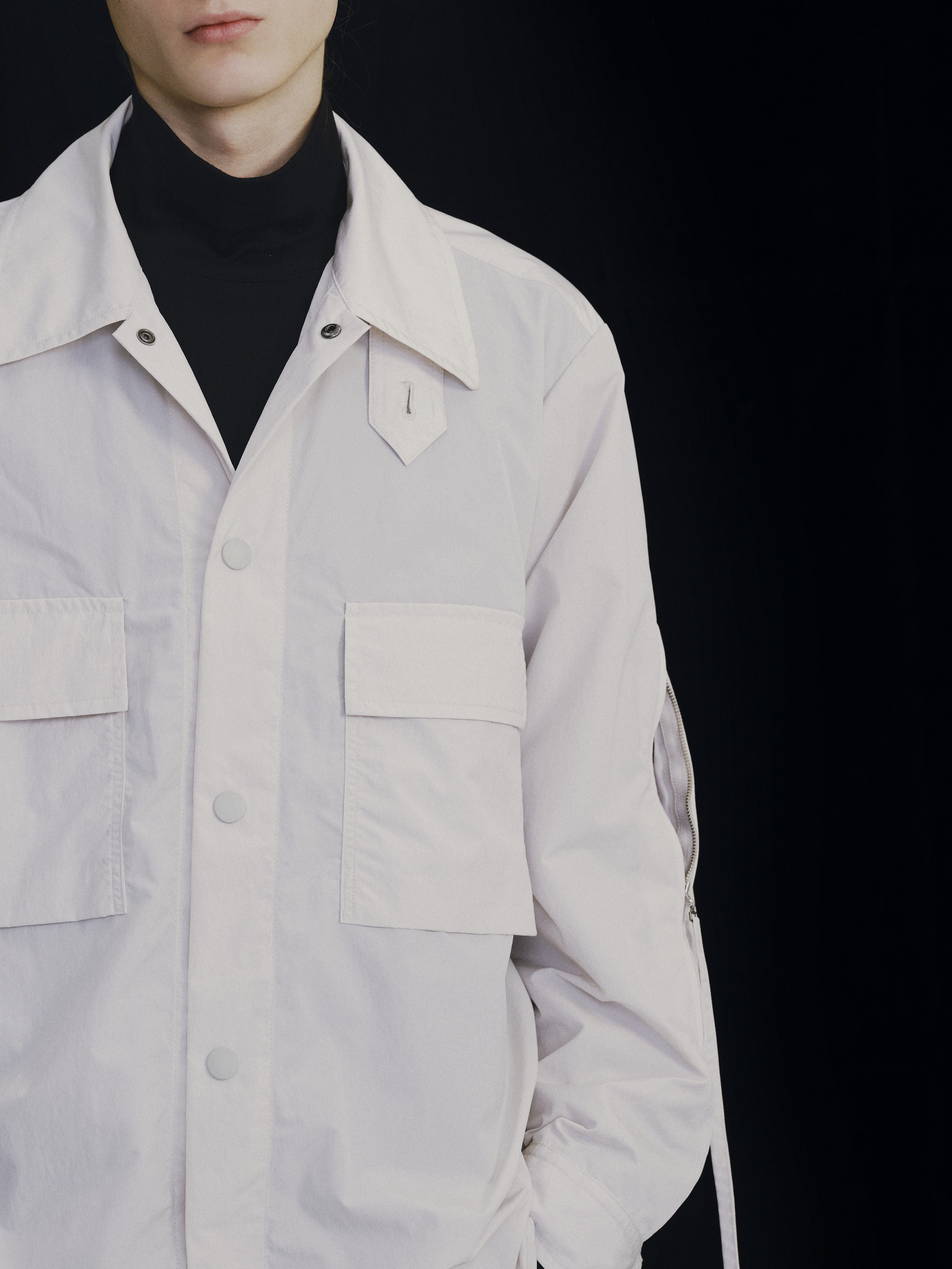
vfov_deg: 23.8
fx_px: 3006
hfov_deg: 17.9
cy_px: 549
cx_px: 209
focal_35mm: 82
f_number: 5.6
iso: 100
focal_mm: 64
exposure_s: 1/125
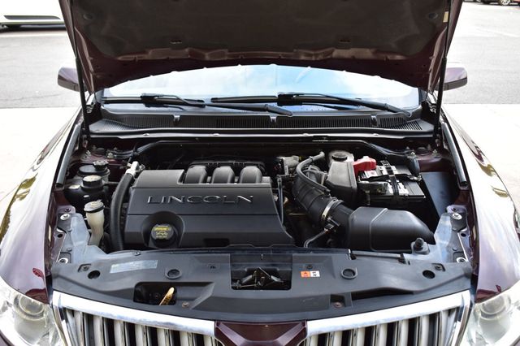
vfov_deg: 36.8
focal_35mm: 36
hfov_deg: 53.2
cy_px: 173
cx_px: 260
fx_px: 520
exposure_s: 1/20
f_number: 6.3
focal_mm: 24
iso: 400
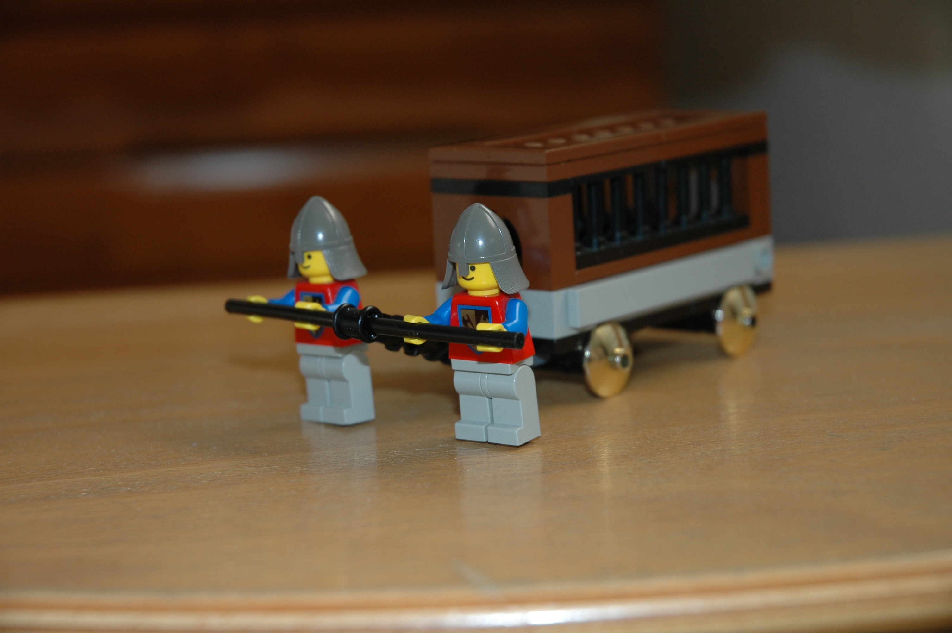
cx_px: 476
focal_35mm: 98
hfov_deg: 20.9
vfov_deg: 14.0
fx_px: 2576
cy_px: 316
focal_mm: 65
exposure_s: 1/60
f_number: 4.5
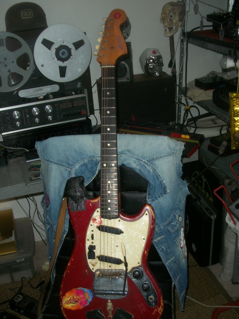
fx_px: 359
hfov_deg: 36.8
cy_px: 157
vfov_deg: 47.9
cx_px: 114
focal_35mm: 39
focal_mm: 6.3
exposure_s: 1/30
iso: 80
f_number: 3.1
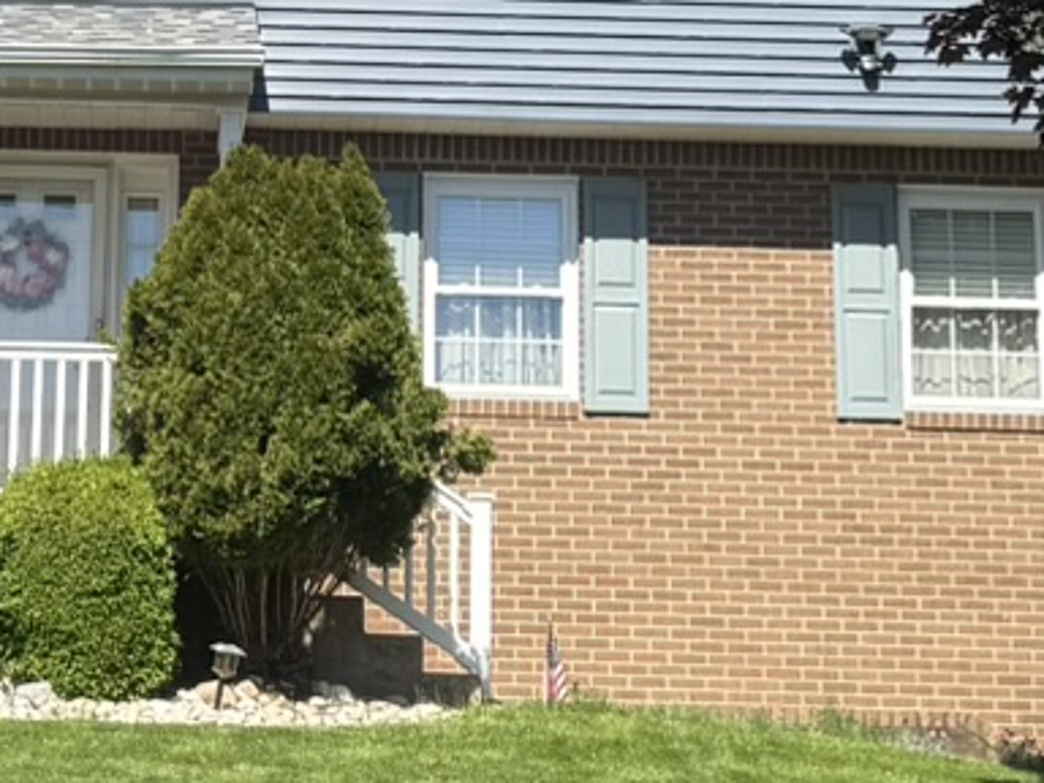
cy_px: -128
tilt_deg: +14.3
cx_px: 226
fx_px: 3860
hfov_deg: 15.3
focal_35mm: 128
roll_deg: -0.8
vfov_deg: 11.4
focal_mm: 6.76
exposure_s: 1/2611
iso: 80
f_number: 1.78
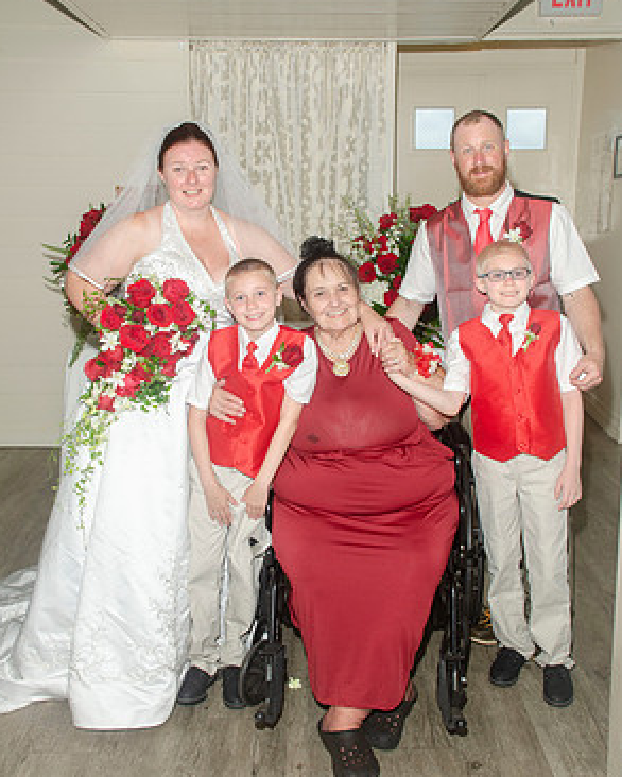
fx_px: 874
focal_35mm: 38
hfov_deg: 39.2
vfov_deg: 47.9
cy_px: 412
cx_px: 308
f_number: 5.6
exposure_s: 1/250
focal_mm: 22
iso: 400
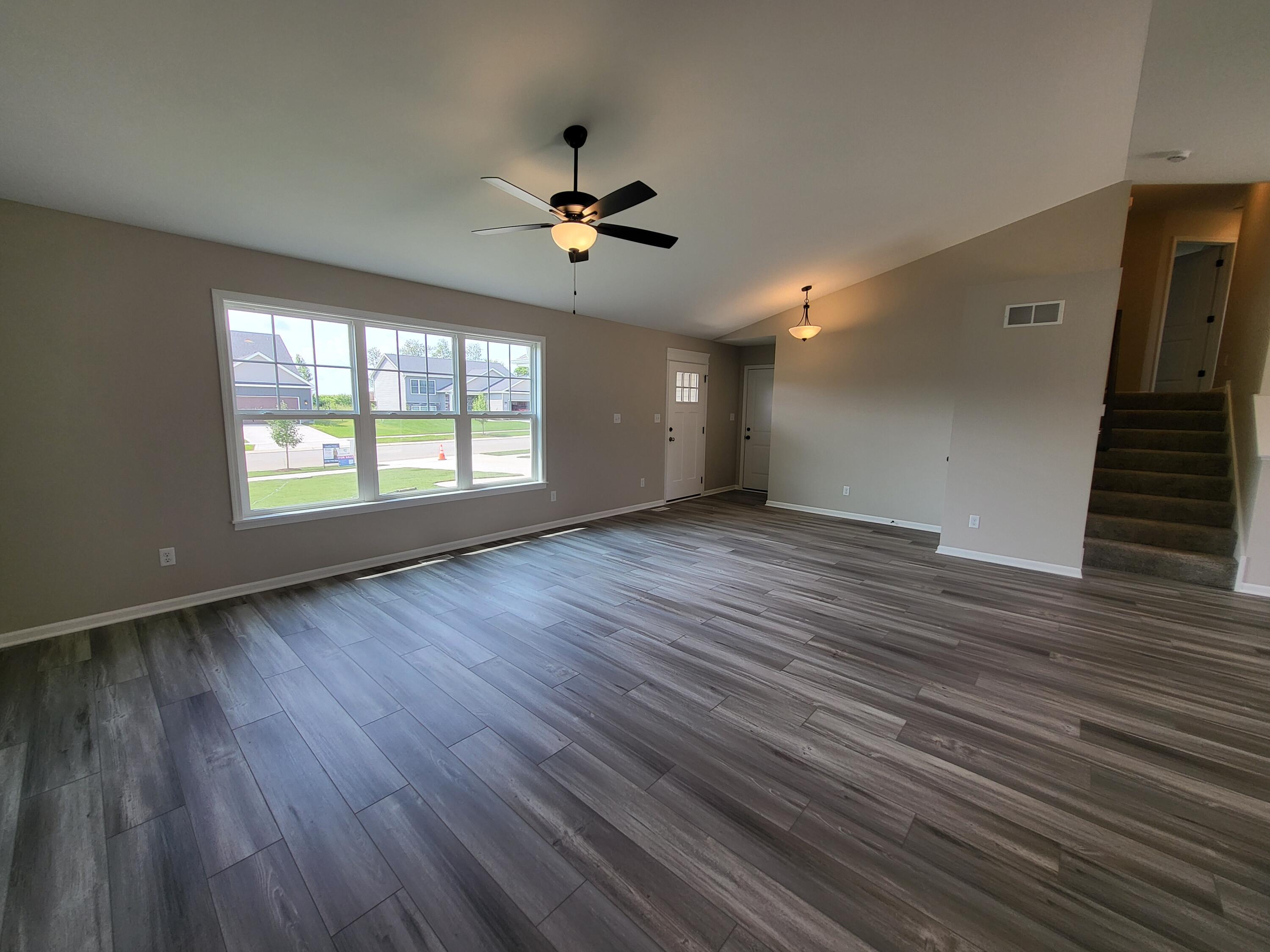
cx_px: 635
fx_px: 477
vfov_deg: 89.9
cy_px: 476
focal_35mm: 13
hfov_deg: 106.2
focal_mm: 1.74
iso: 50
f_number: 2.2
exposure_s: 1/120
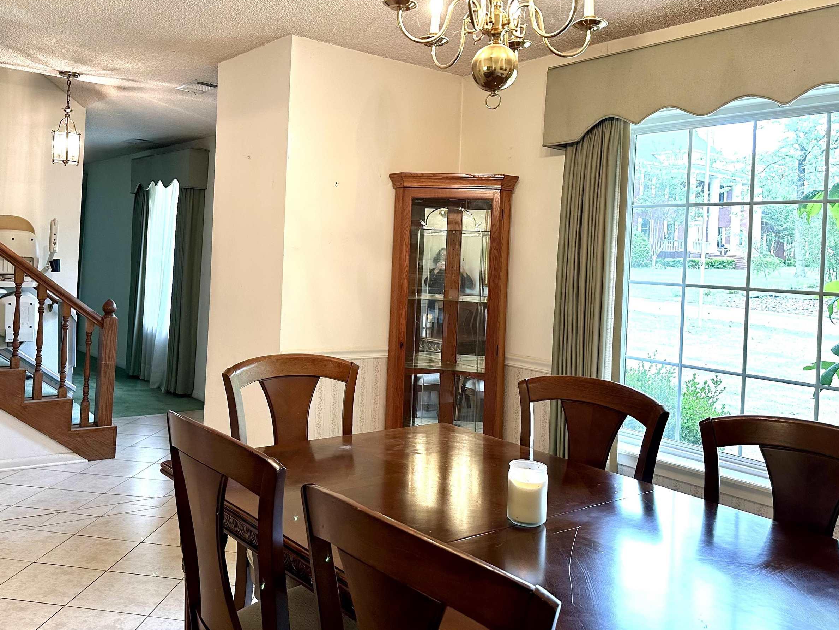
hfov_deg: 58.2
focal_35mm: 31
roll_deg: -2.5
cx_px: 373
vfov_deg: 45.3
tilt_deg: +0.6
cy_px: 261
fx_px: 751
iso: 200
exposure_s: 1/120
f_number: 1.78
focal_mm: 6.86
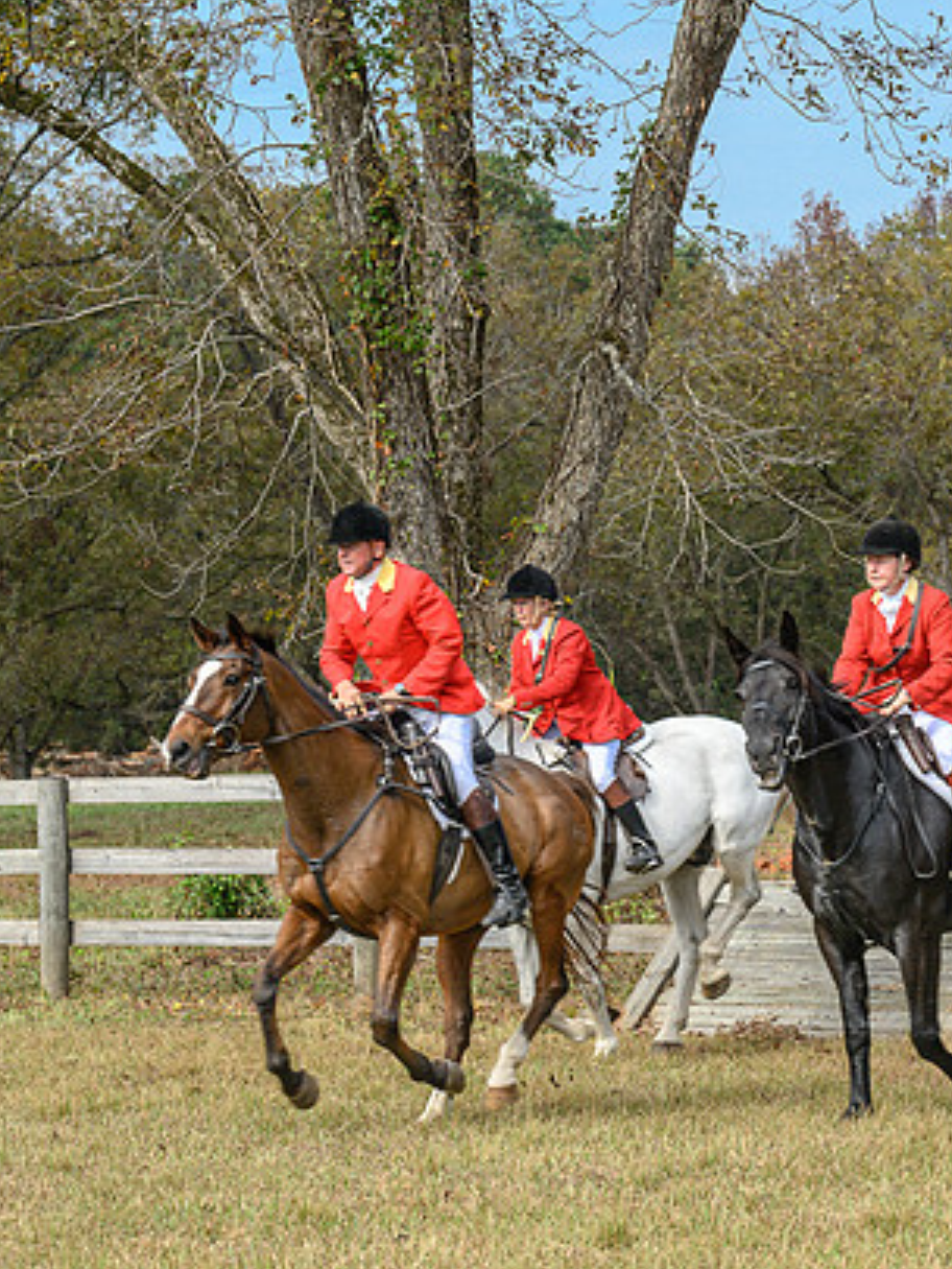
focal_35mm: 152
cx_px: 898
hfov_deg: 9.7
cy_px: 697
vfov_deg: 13.0
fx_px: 5571
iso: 400
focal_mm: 95
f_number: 6.3
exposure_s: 1/500
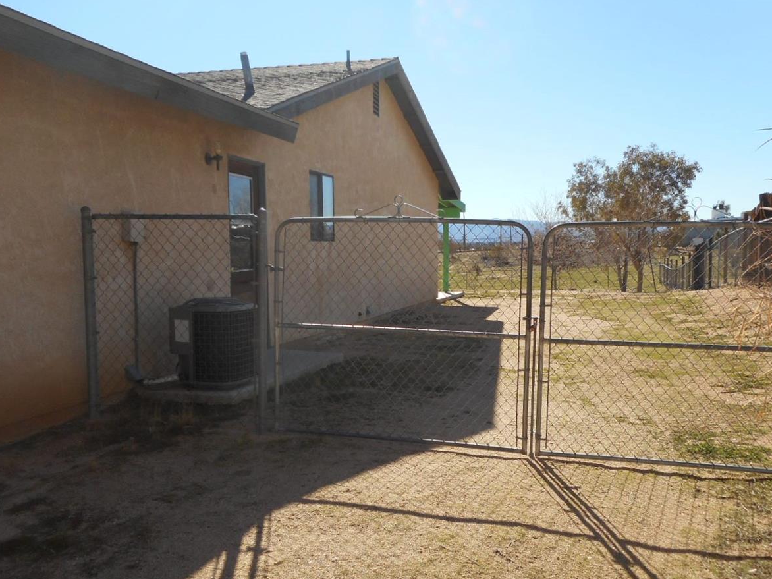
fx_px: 714
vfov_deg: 44.1
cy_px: 326
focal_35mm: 32
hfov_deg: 56.8
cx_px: 414
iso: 80
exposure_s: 1/640
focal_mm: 4.5
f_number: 3.7
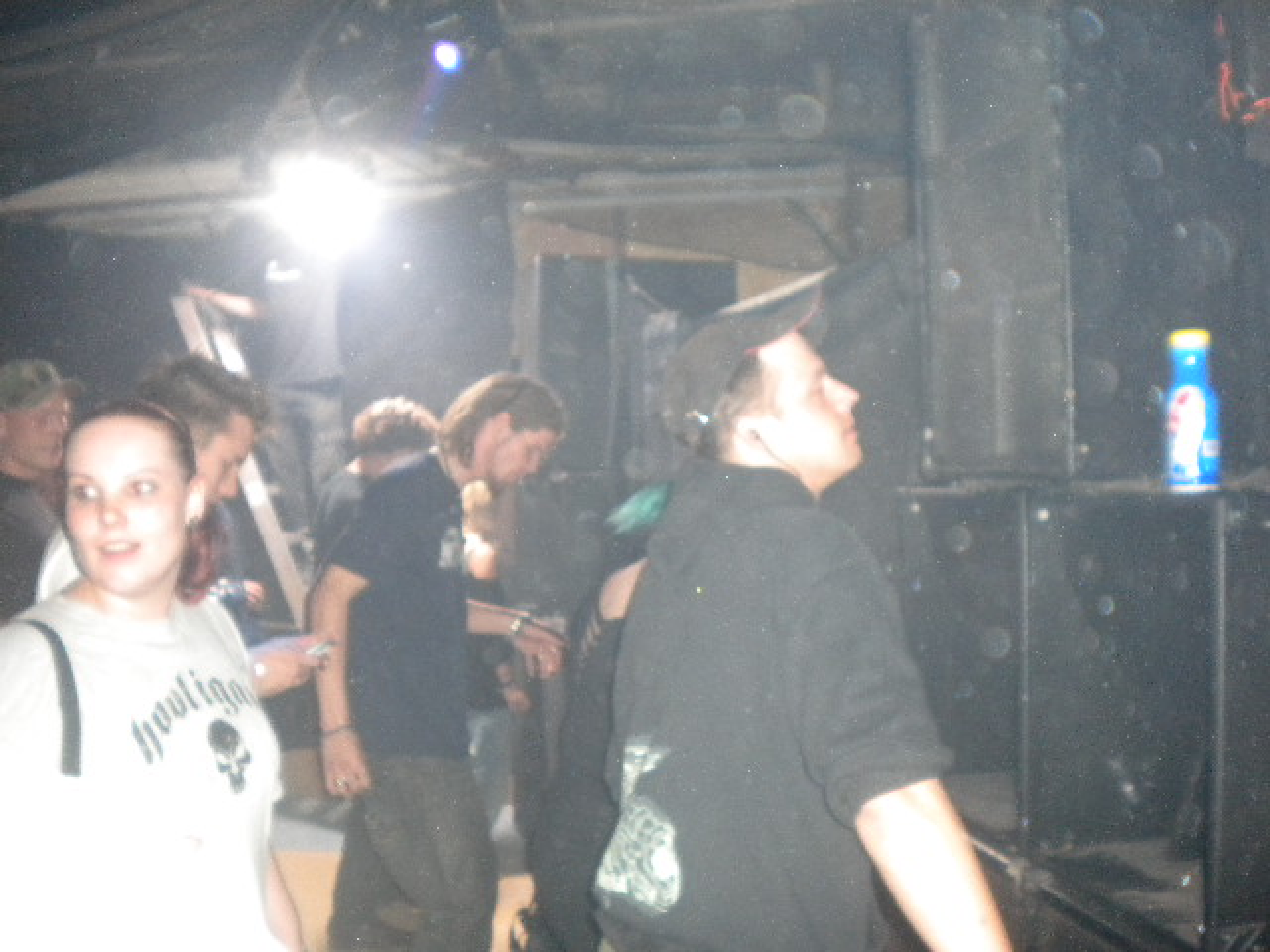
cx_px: 635
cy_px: 476
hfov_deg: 52.6
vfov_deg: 40.7
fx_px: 1284
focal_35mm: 35
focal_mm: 6.3
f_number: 3.1
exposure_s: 1/30
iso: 400
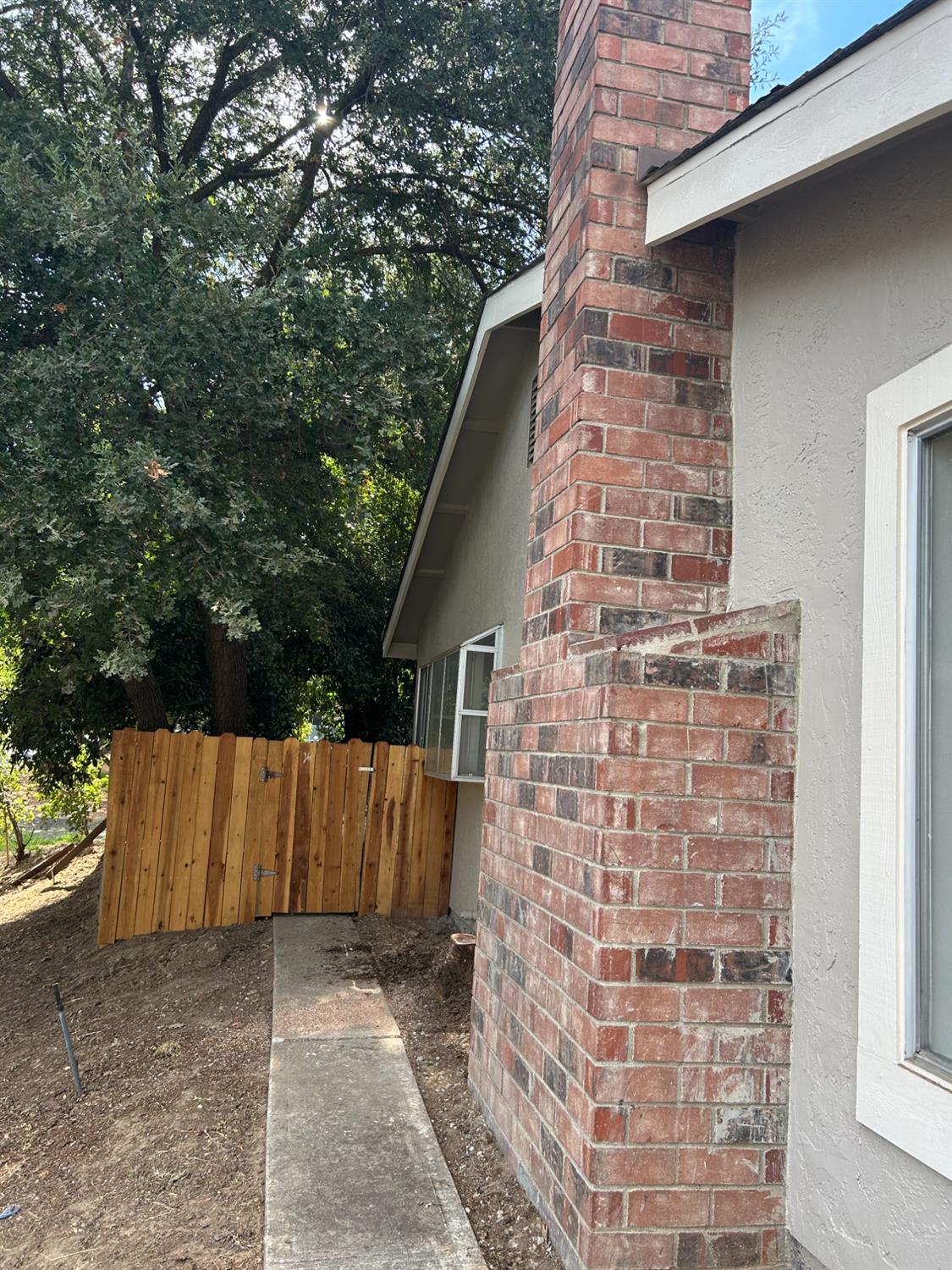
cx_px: 476
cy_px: 635
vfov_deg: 67.3
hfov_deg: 53.1
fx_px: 953
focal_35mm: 26
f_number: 1.5
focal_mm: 5.7
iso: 50
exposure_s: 1/552
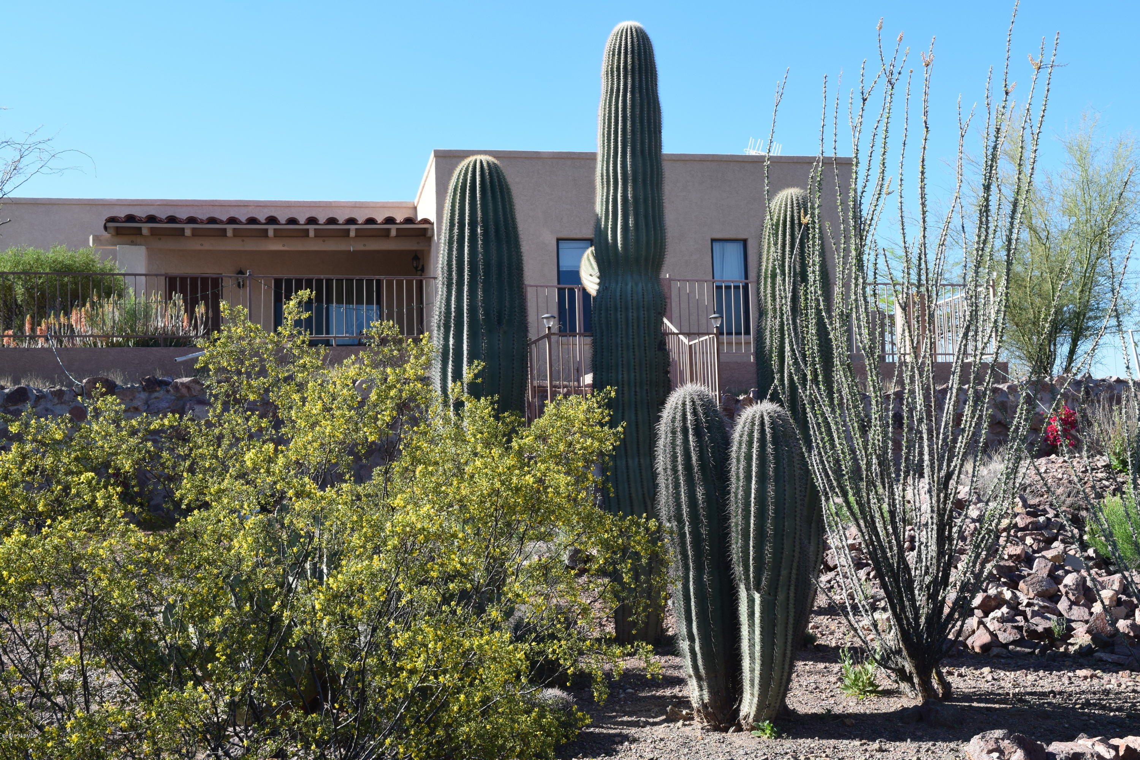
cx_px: 570
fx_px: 1425
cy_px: 380
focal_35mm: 45
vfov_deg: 29.9
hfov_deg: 43.6
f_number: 11
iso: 400
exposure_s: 1/400
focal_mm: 30
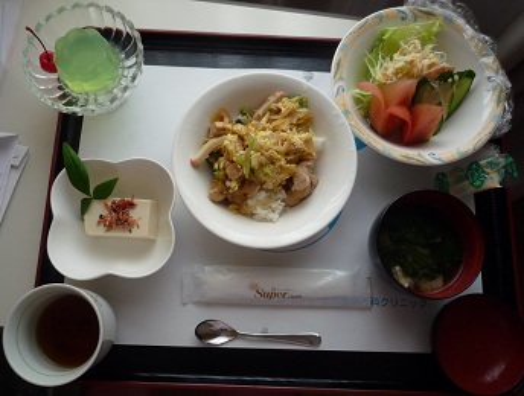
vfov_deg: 55.1
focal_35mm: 25
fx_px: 379
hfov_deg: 69.2
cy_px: 198
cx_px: 262
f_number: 2.8
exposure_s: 1/250
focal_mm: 4.4
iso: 200
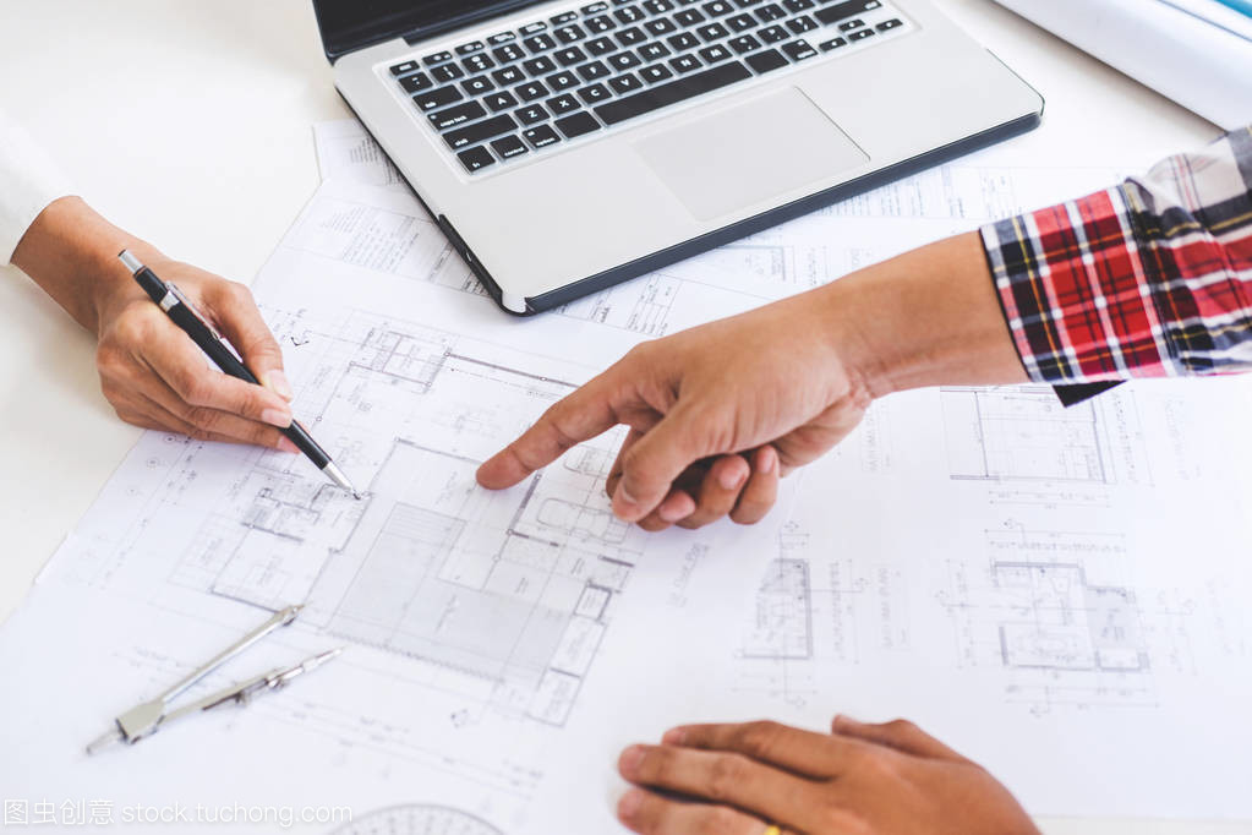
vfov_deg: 25.5
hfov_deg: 37.5
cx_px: 626
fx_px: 1843
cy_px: 418
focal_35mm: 53
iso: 200
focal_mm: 35
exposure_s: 1/180
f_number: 2.8
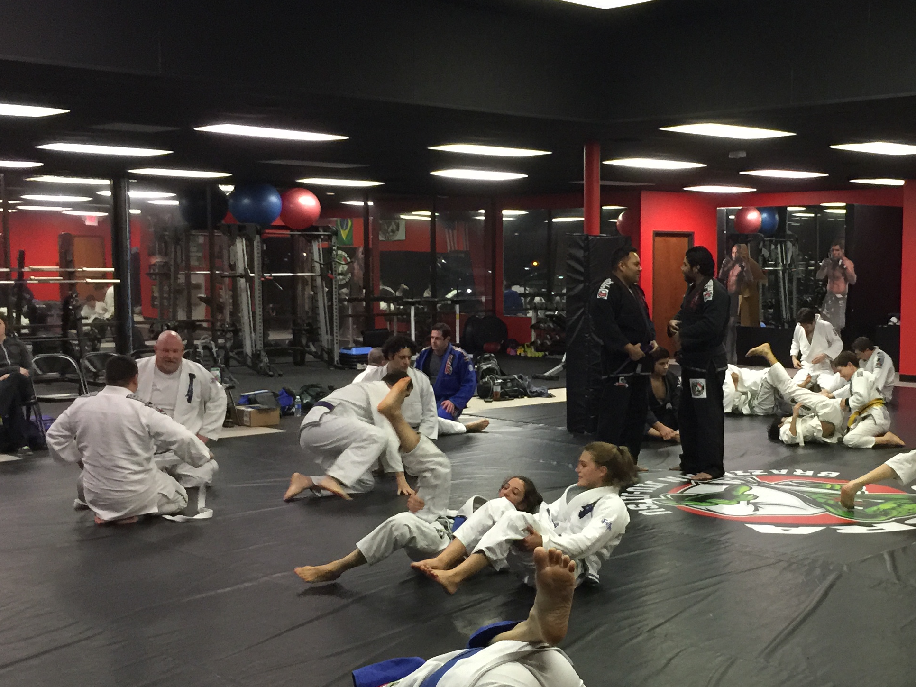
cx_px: 658
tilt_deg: -4.1
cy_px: 378
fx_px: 1297
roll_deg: -0.6
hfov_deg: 38.2
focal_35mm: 49
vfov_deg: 29.7
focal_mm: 4.15
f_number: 2.2
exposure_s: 1/15
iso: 125
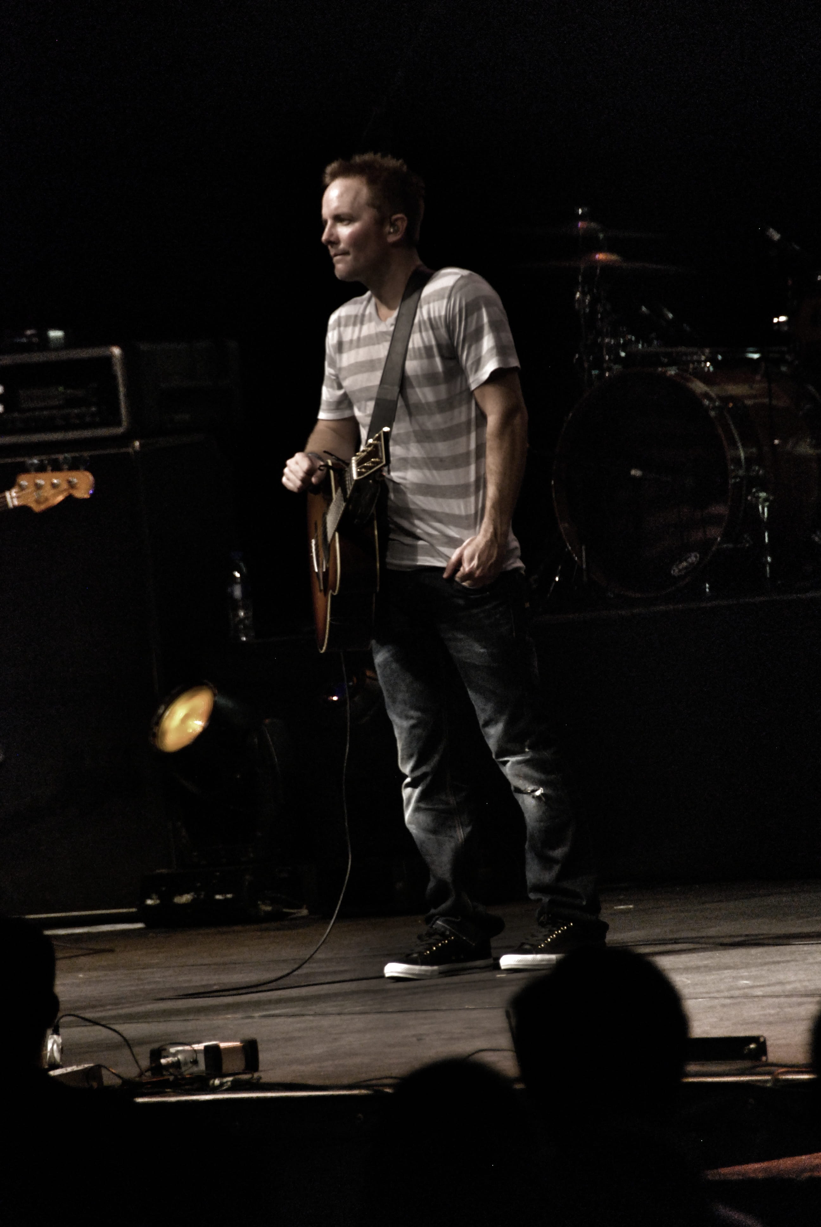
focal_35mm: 300
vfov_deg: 6.9
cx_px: 410
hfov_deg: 4.6
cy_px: 614
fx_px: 10232
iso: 1600
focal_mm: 200
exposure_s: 1/125
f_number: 5.6
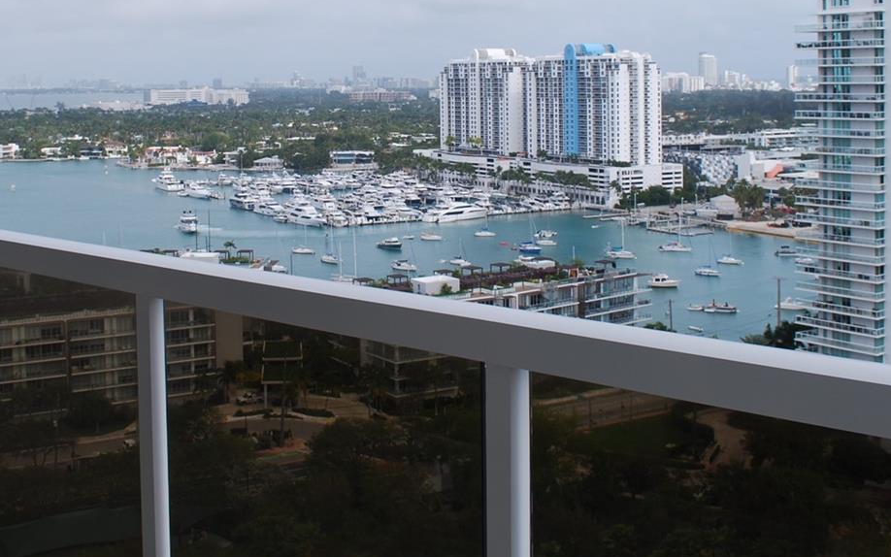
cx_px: 373
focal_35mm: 48
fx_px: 1166
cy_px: 112
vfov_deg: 26.4
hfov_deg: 41.7
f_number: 8
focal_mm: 18
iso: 100
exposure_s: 1/250
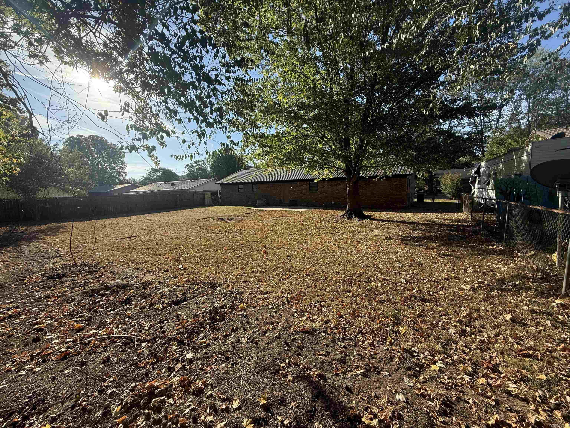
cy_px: 214
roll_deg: +0.6
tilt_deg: -5.8
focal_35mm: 14
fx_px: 231
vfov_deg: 85.7
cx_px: 285
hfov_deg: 102.1
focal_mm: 2.22
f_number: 2.2
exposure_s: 1/1068
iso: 64
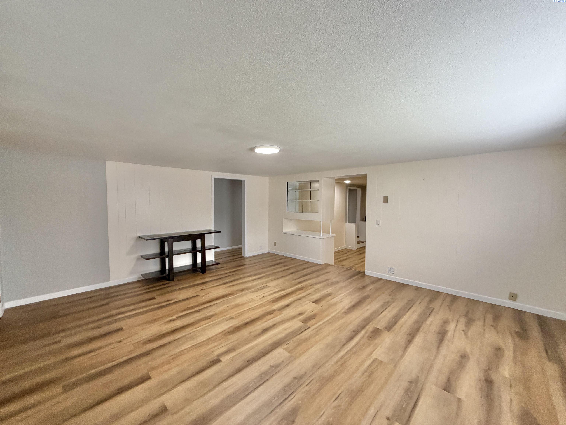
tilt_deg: -0.1
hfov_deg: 102.1
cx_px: 283
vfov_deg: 85.7
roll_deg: +0.0
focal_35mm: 14
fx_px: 229
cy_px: 212
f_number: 2.2
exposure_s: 1/121
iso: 320
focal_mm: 2.22
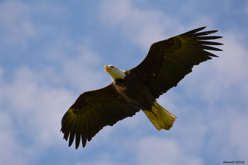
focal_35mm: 450
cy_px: 82
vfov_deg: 3.1
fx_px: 3100
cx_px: 124
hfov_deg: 4.6
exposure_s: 1/1600
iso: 500
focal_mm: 300
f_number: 8
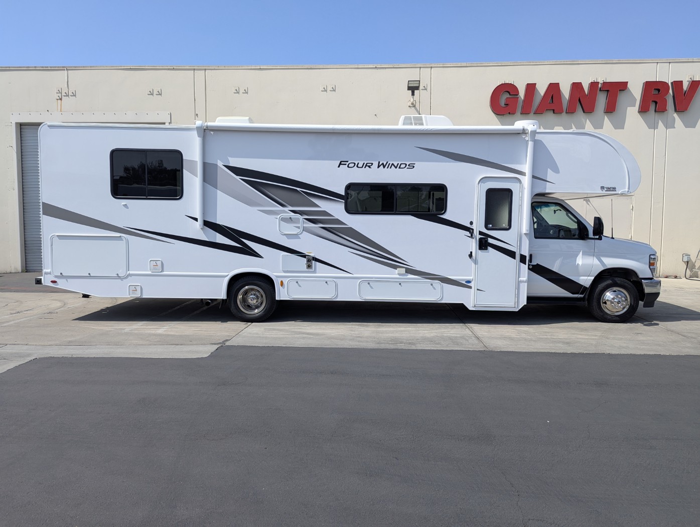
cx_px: 350
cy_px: 264
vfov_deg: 56.9
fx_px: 486
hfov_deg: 71.5
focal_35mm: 24
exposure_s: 1/2463
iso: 48
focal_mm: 6.81
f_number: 1.85
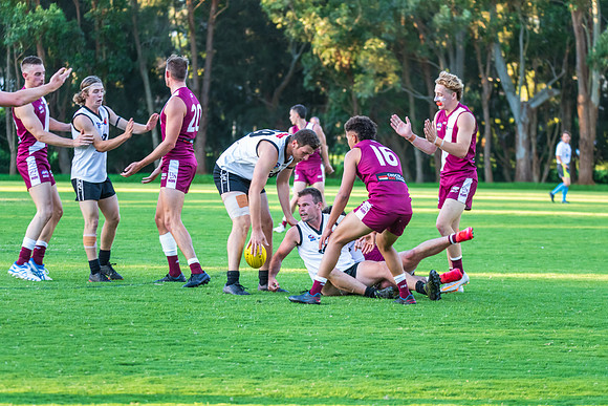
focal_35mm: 160
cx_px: 309
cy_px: 211
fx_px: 2698
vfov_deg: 8.6
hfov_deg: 12.9
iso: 1600
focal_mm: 150
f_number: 5.6
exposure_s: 1/320
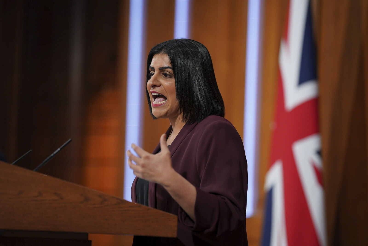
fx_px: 1380
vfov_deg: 10.2
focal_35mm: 135
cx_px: 184
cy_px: 123
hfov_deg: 15.2
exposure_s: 1/250
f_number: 1.8
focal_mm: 135
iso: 800
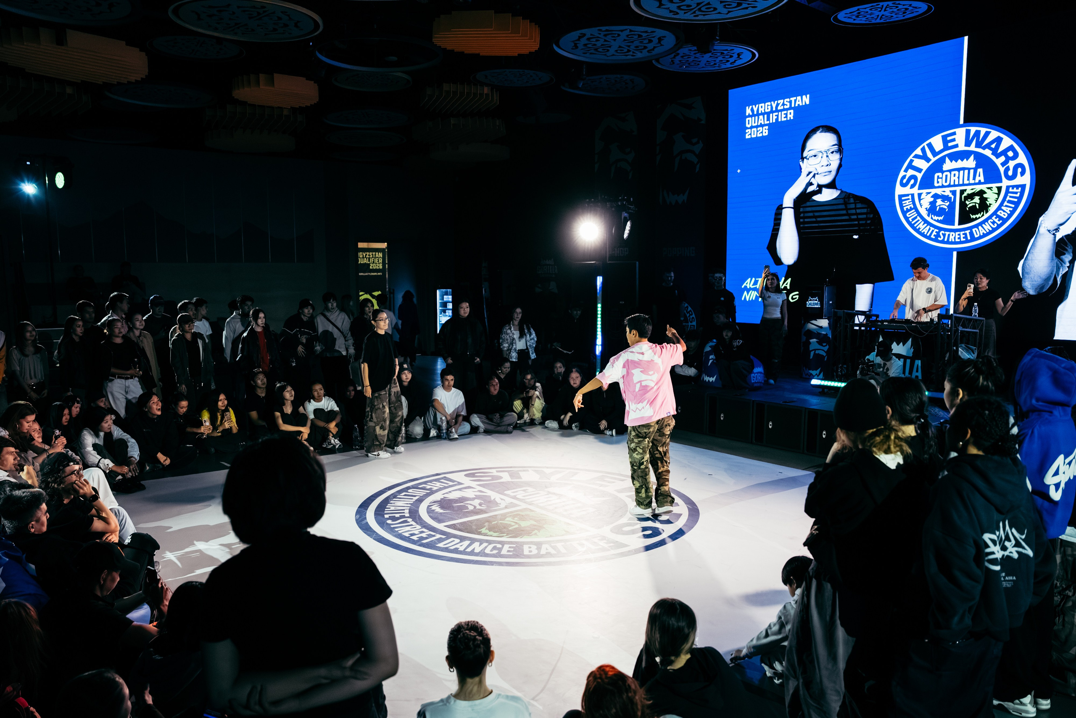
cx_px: 532
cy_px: 387
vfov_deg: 49.7
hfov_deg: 69.6
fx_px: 774
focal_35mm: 26
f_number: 2.8
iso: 3200
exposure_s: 1/1000
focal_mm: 24
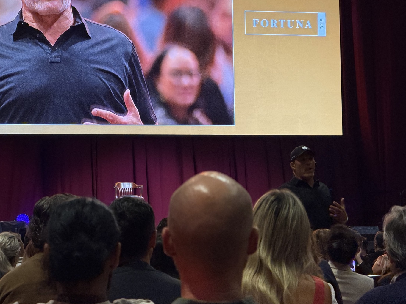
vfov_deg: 11.2
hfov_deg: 14.9
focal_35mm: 132
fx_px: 1548
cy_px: 115
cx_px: 171
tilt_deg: +4.8
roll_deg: +1.4
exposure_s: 1/59
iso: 400
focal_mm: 16.89
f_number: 2.8
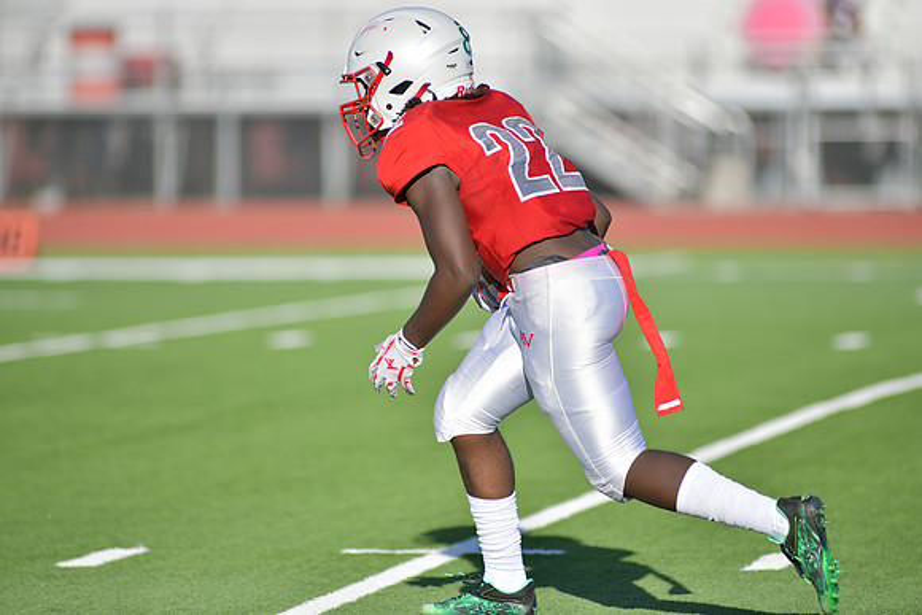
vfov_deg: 4.6
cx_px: 461
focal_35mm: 300
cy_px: 308
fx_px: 7685
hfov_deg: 6.9
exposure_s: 1/2000
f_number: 3.5
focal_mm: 300
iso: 100
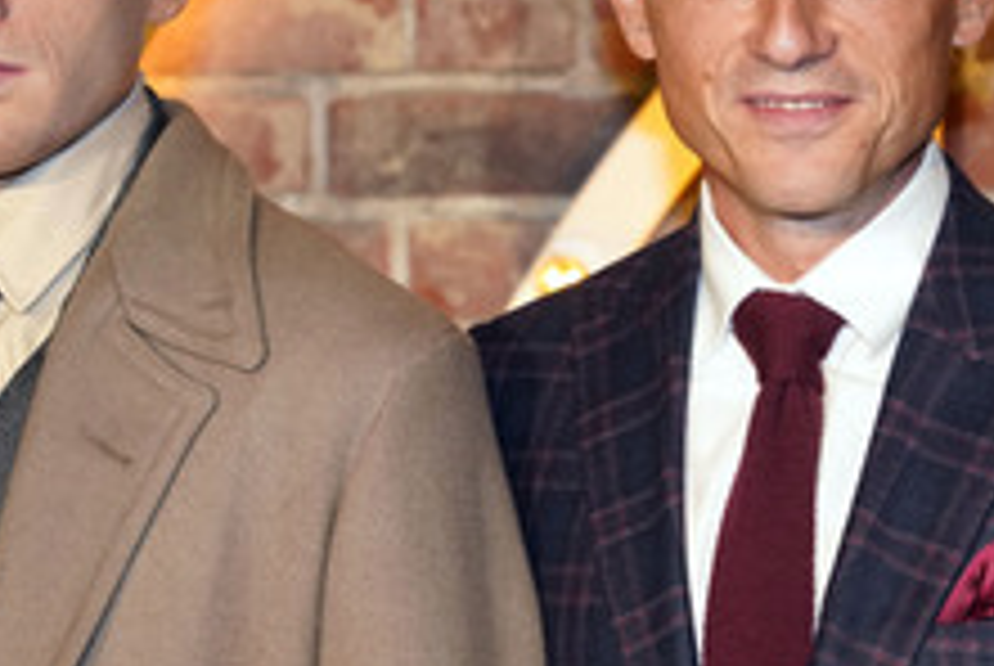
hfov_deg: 12.3
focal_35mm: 167
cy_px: 176
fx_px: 4617
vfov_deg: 8.2
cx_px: 452
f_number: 4.5
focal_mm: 82
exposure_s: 1/100
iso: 2000
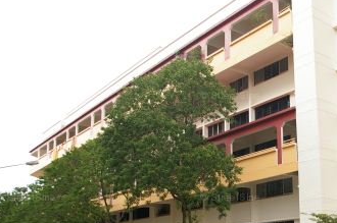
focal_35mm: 45
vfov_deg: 29.2
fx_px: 421
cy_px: 175
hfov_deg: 41.5
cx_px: 277
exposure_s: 1/60
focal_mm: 18
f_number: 6.7
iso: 200
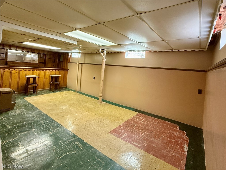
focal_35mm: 14
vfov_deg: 85.6
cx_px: 113
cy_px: 85
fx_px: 91
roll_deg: -4.4
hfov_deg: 102.1
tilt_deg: +0.9
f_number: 2.2
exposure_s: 1/60
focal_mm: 2.22
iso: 320
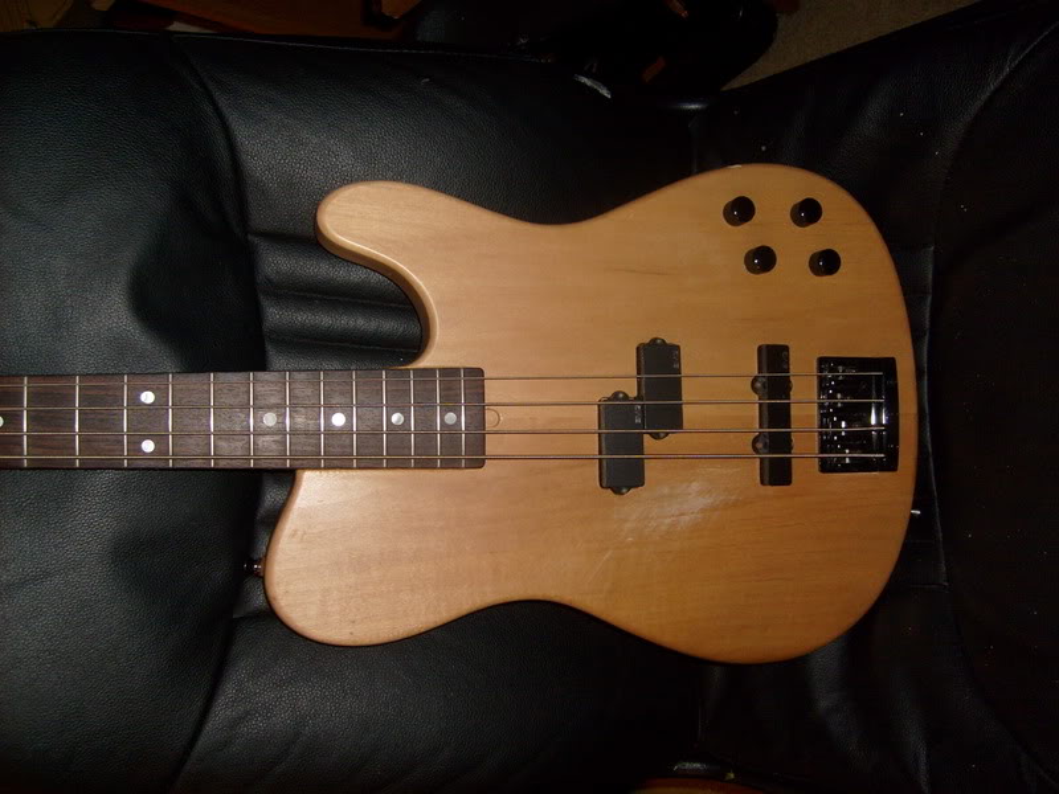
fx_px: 1071
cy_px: 397
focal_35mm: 35
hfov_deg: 52.6
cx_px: 530
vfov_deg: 40.7
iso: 100
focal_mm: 5.8
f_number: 2.8
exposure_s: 1/45
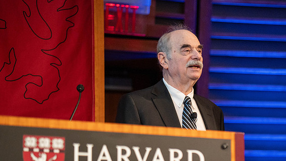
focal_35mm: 141
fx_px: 1069
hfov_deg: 15.2
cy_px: 123
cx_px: 222
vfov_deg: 8.6
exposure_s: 1/200
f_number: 1.8
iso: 3200
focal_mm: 85
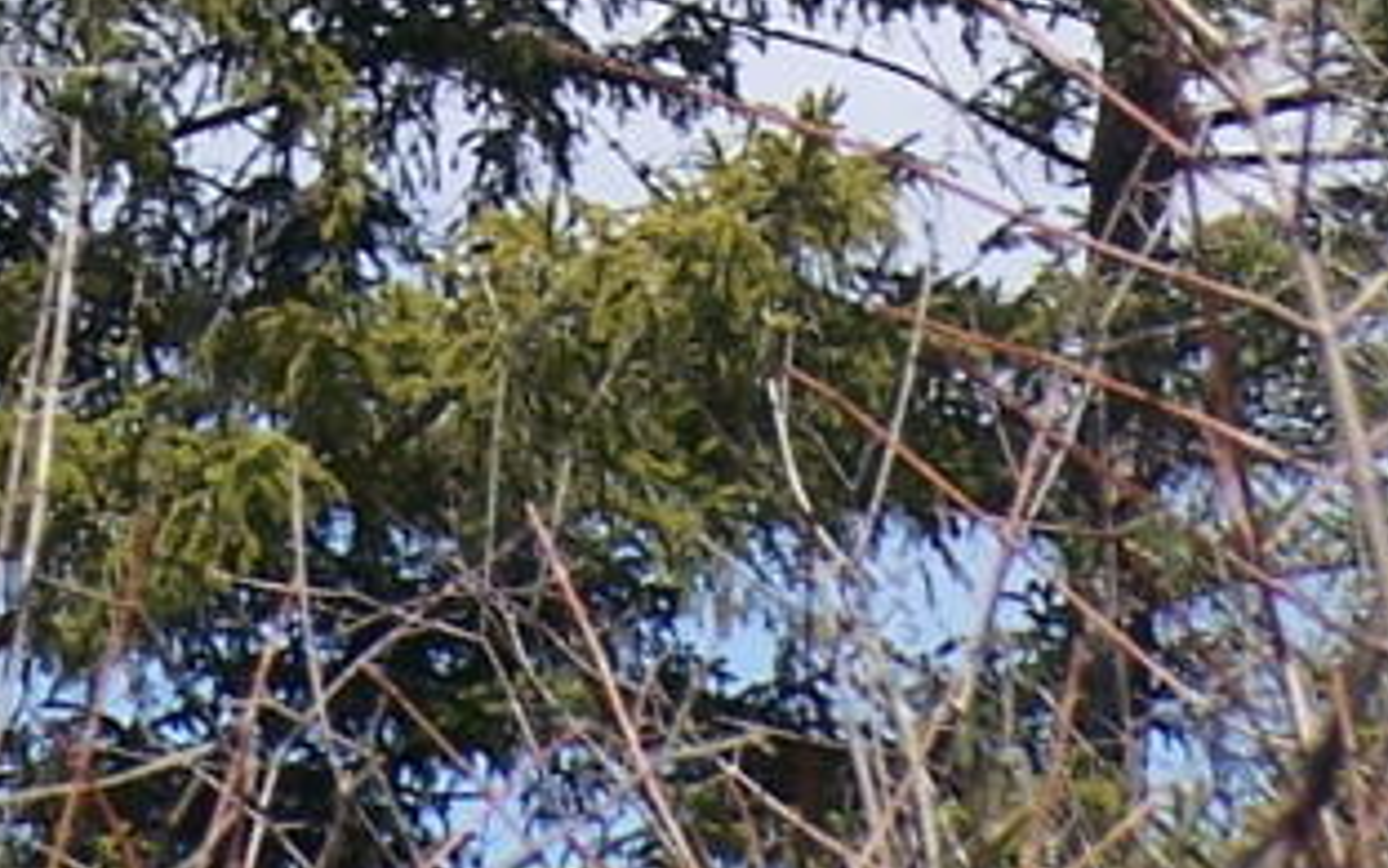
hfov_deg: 2.7
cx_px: -178
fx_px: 29657
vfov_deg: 1.7
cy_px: -1391
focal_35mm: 784
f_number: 3.2
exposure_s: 1/1000
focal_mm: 28
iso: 80
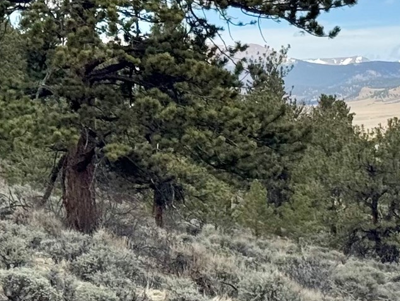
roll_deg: +1.7
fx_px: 1399
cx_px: 409
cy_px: 12
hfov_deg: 15.9
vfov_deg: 12.1
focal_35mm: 121
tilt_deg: +0.6
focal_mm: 6.76
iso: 64
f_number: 1.78
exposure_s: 1/4608
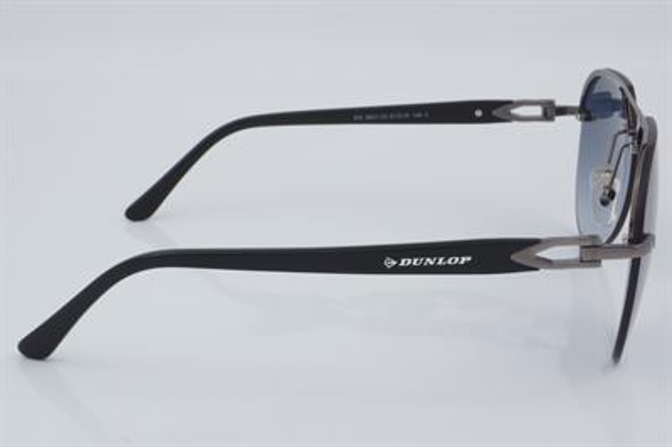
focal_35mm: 75
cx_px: 336
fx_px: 1399
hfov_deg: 27.0
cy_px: 224
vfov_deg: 18.2
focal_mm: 50
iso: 100
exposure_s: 1/4
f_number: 32
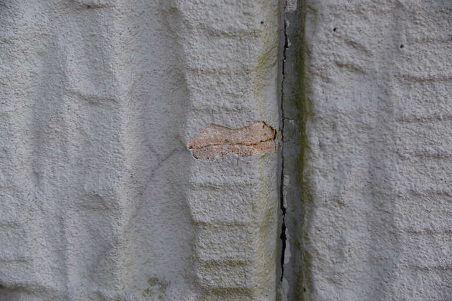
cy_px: 150
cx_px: 226
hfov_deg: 26.0
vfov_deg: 17.5
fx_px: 979
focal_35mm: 78
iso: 200
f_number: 6.3
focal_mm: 78
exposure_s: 1/160
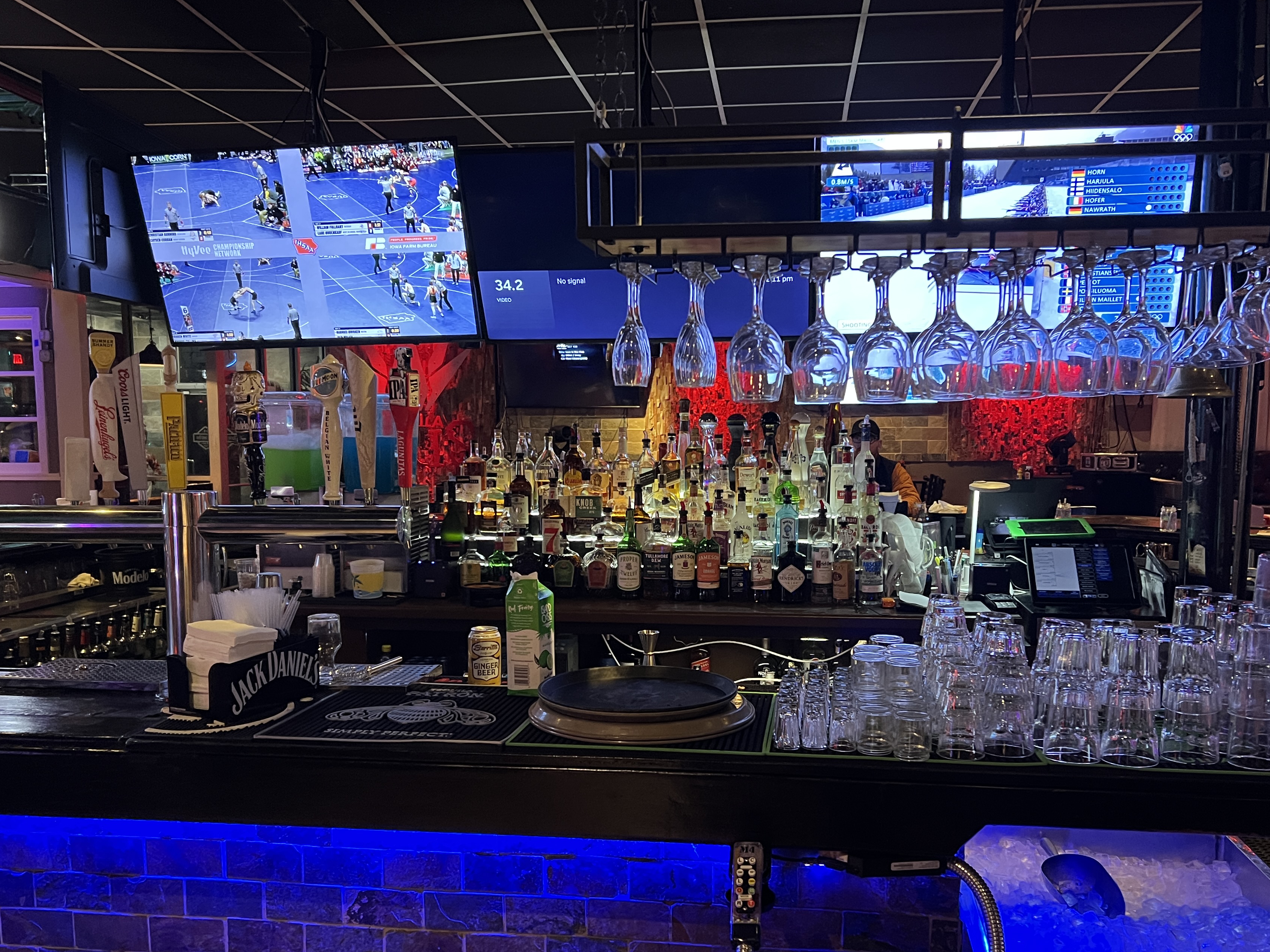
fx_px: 1137
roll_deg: -0.1
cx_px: 664
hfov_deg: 58.3
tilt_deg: -5.3
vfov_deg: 45.3
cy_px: 539
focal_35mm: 31
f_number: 1.5
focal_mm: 5.7
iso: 500
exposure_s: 1/36
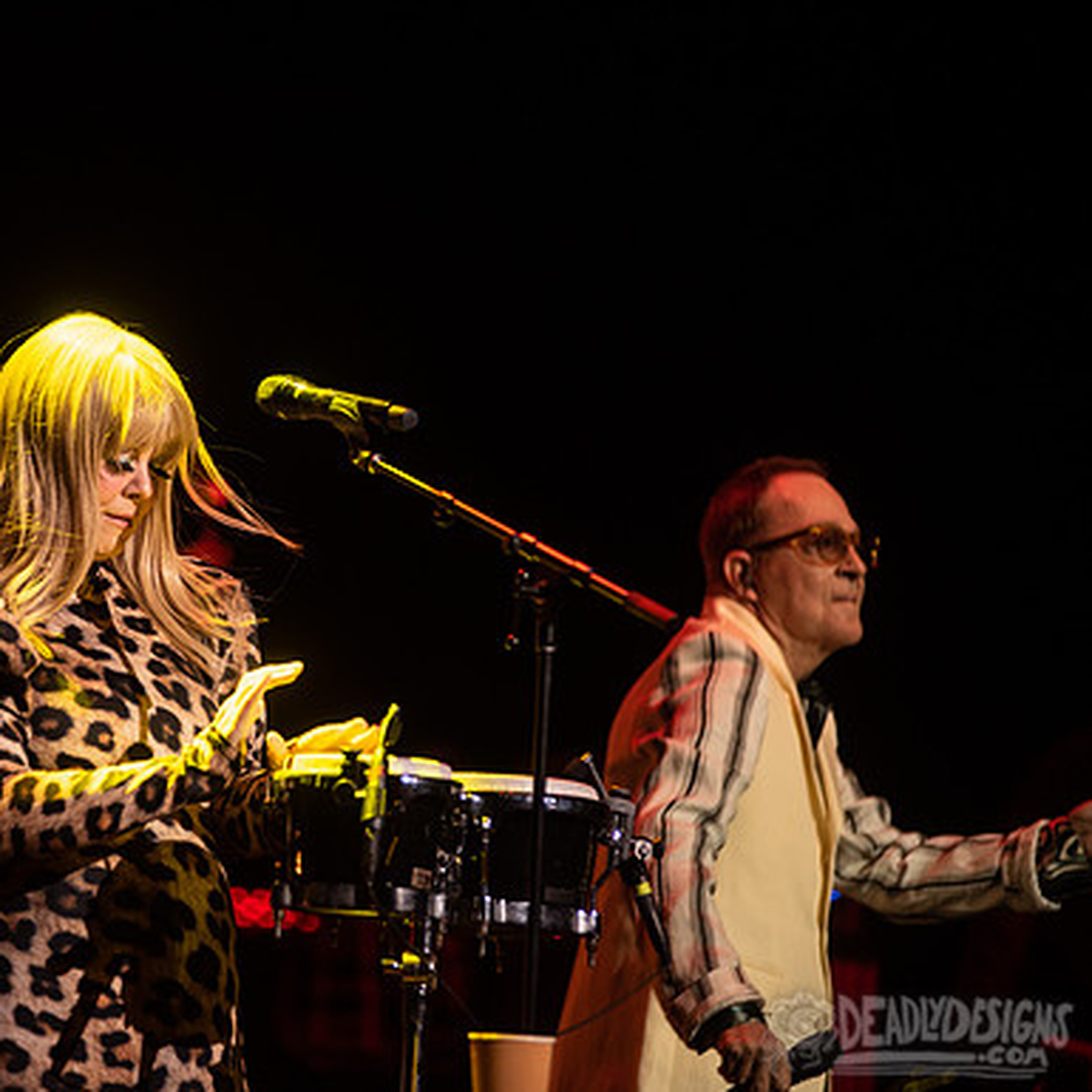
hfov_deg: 7.4
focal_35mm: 237
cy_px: 546
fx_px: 8459
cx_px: 275
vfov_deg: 7.4
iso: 1250
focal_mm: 185
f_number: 3.2
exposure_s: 1/800
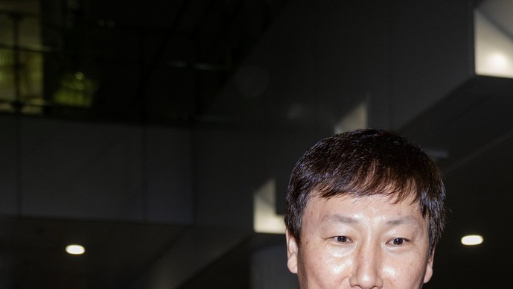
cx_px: 296
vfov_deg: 14.3
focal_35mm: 78
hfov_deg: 27.3
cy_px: 462
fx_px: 1055
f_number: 2.8
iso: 250
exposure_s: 1/200
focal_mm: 25.5
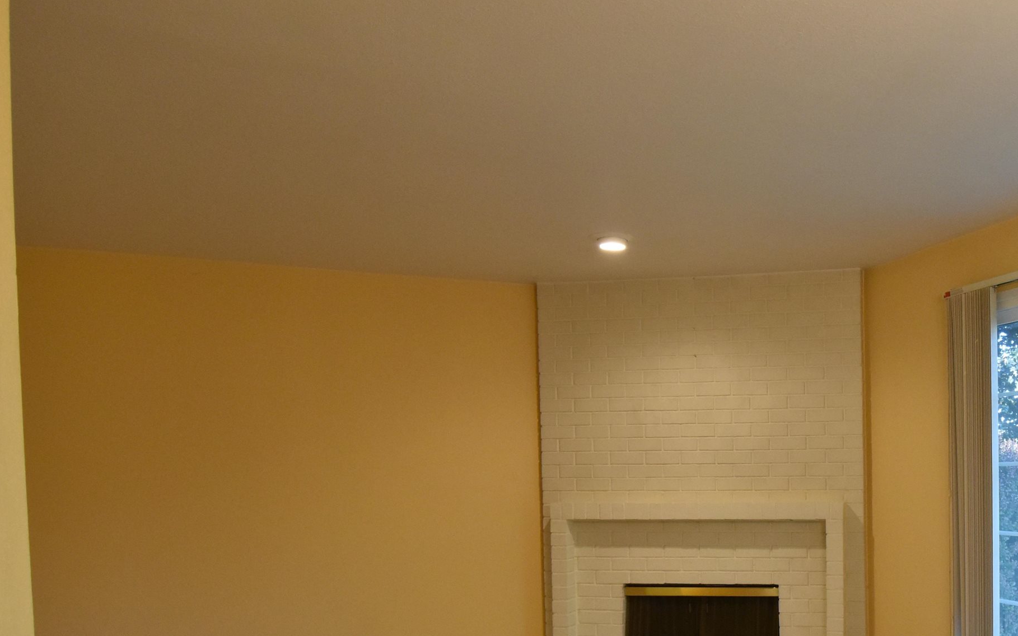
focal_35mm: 31
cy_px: 517
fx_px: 860
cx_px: 823
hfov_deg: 56.5
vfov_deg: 38.9
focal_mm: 12
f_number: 8
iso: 1600
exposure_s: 1/30
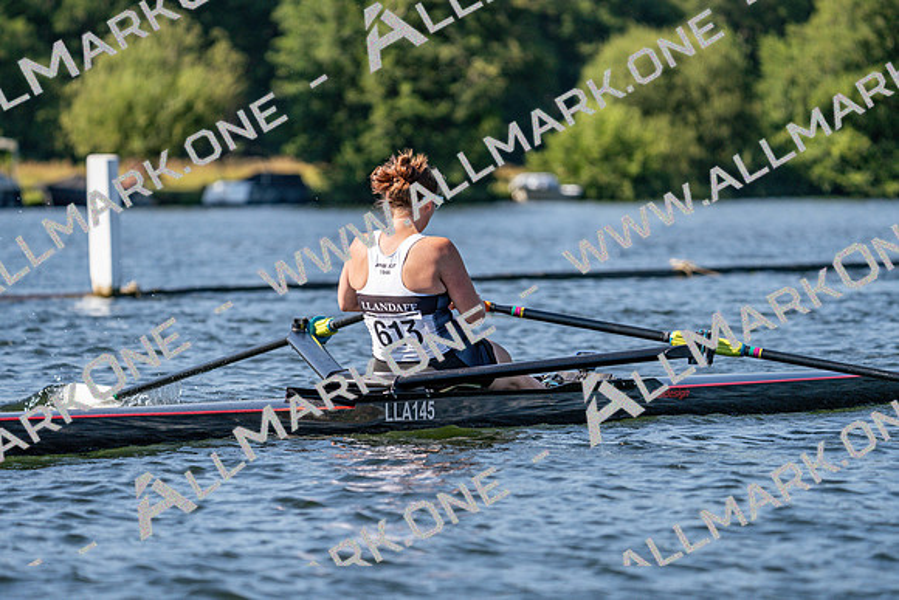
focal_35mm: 270
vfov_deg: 5.1
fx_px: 6744
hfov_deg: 7.6
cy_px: 300
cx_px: 450
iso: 320
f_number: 6.3
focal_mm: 270
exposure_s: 1/1600
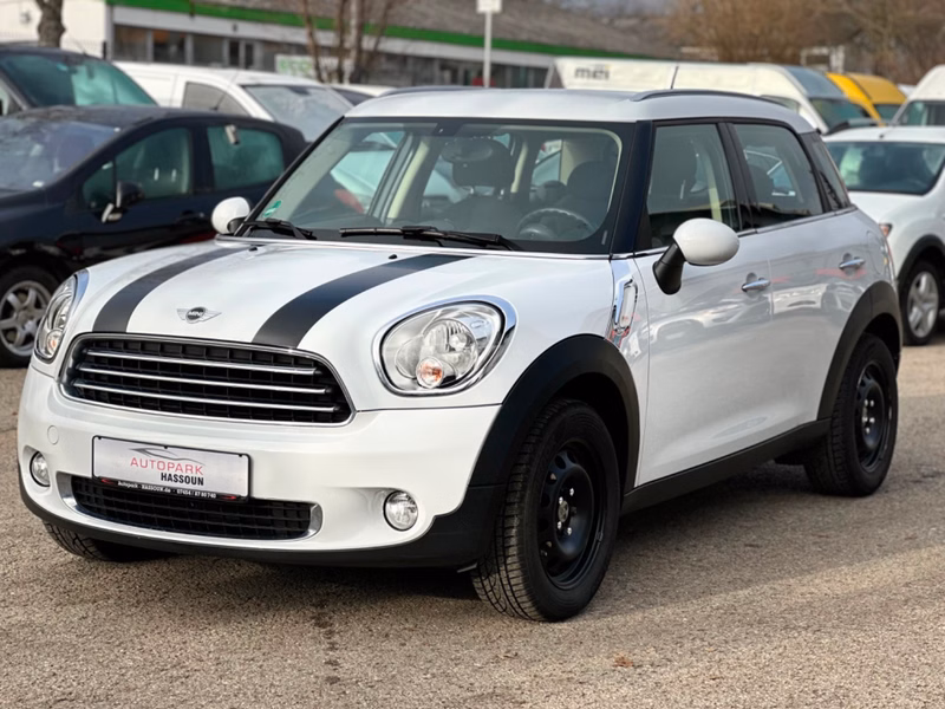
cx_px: 472
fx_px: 2102
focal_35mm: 77
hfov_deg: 25.3
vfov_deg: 19.1
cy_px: 354
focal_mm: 9
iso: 32
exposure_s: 1/374
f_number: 2.8
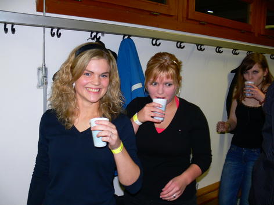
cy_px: 102
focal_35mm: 35
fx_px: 277
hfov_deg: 52.6
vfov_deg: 40.7
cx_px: 137
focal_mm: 7.4
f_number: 2.8
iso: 100
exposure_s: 1/30
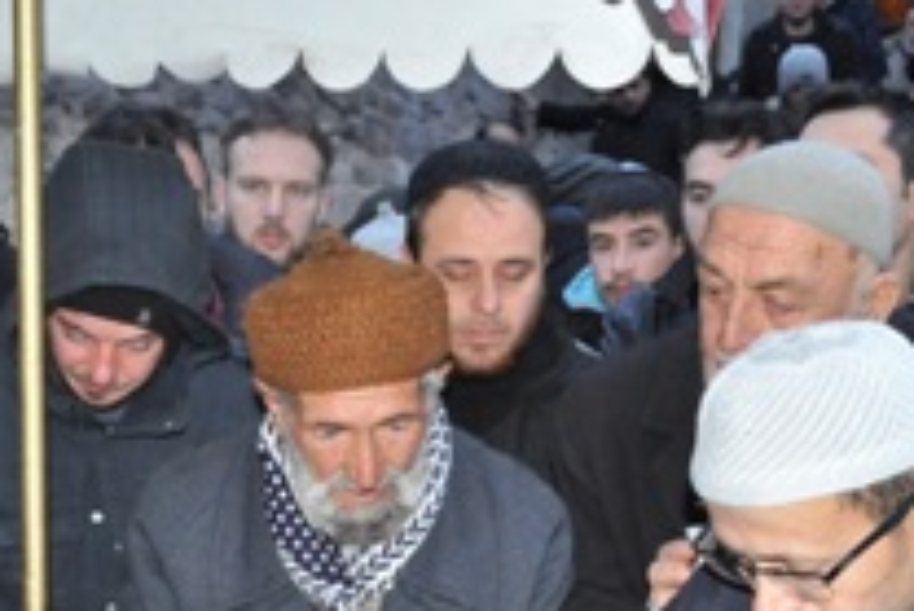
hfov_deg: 34.3
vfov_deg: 22.7
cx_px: 365
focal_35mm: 58
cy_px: 569
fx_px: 1474
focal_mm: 18
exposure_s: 1/100
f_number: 5
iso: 1600
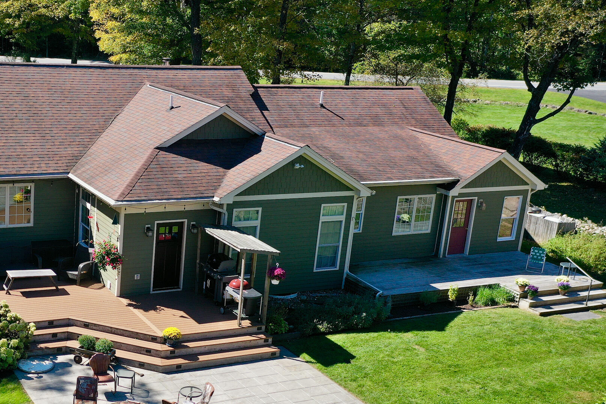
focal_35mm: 52
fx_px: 875
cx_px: 170
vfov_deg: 25.9
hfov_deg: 37.5
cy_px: 251
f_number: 3.5
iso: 100
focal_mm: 10.26
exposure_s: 1/80
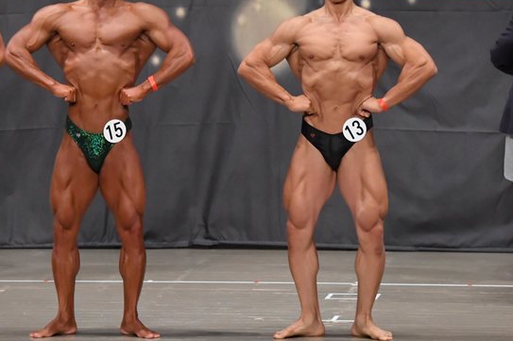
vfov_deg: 5.1
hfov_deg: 7.7
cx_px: 222
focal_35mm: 267
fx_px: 3801
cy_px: 130
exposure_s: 1/400
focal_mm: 125
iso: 6400
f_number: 5.6
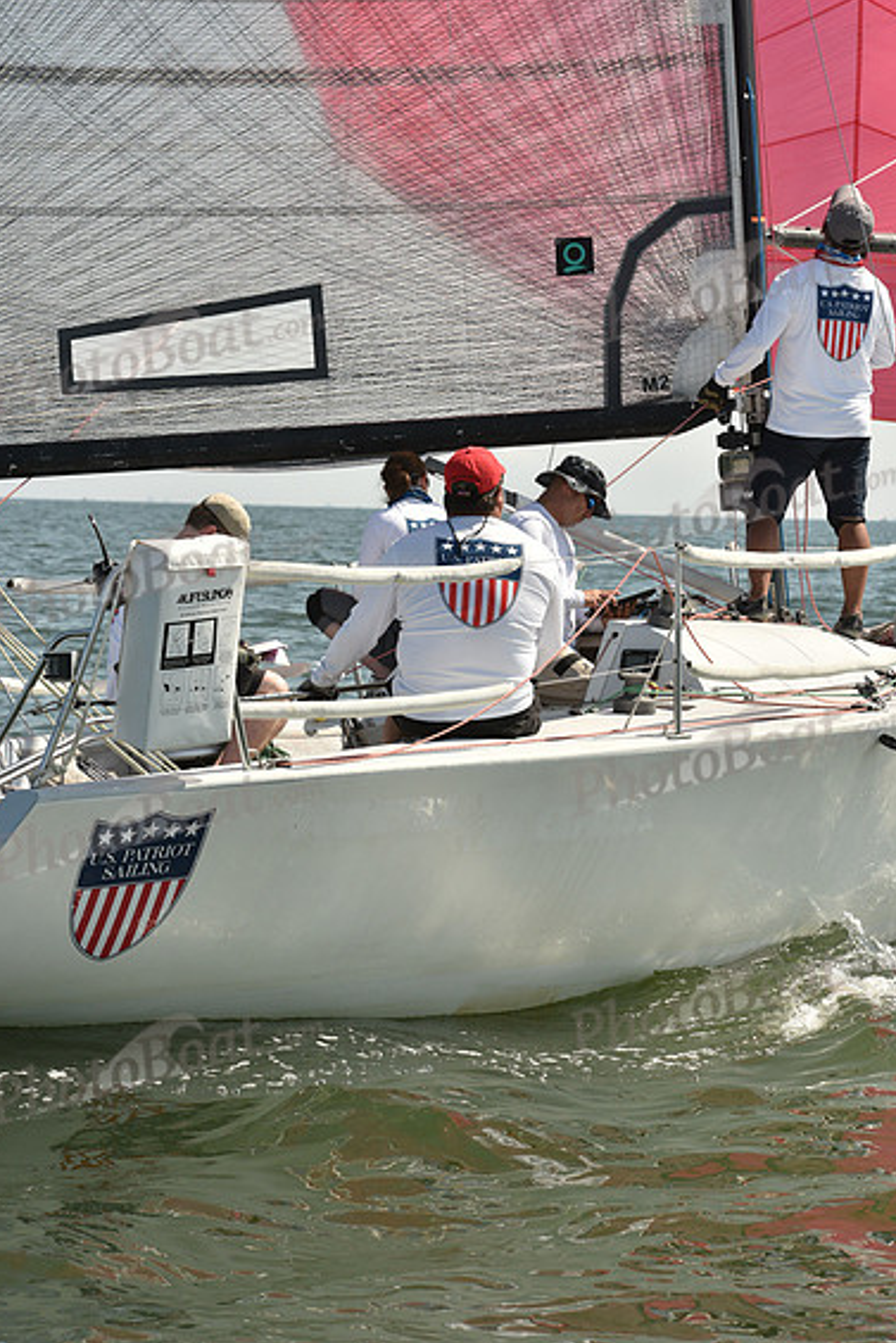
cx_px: 448
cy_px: 666
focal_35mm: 113
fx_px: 4216
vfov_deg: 18.1
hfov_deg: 12.1
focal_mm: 110
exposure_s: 1/1000
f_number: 9
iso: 320
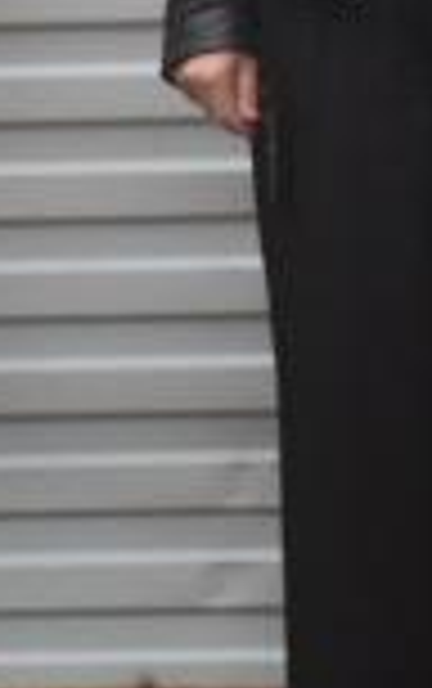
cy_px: -564
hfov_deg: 3.7
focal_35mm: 357
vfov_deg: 5.8
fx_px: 6714
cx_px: 477
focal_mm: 35
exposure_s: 1/250
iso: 800
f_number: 4.2
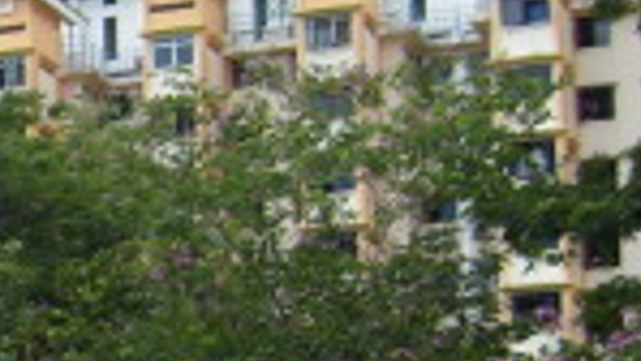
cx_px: -370
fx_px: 2398
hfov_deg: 14.1
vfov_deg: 8.6
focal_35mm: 141
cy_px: 382
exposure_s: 1/90
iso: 80
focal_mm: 5.8
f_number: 7.1
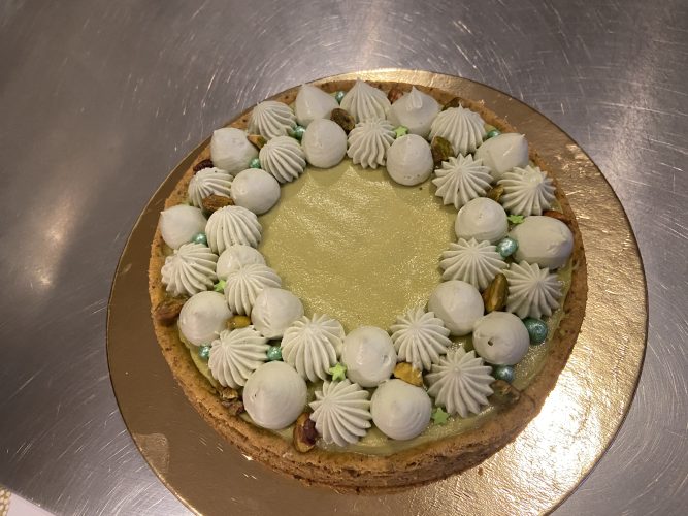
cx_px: 344
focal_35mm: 26
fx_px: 517
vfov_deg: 53.0
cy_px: 258
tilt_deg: -62.0
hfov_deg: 67.3
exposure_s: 1/50
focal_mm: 4.25
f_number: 1.8
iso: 400
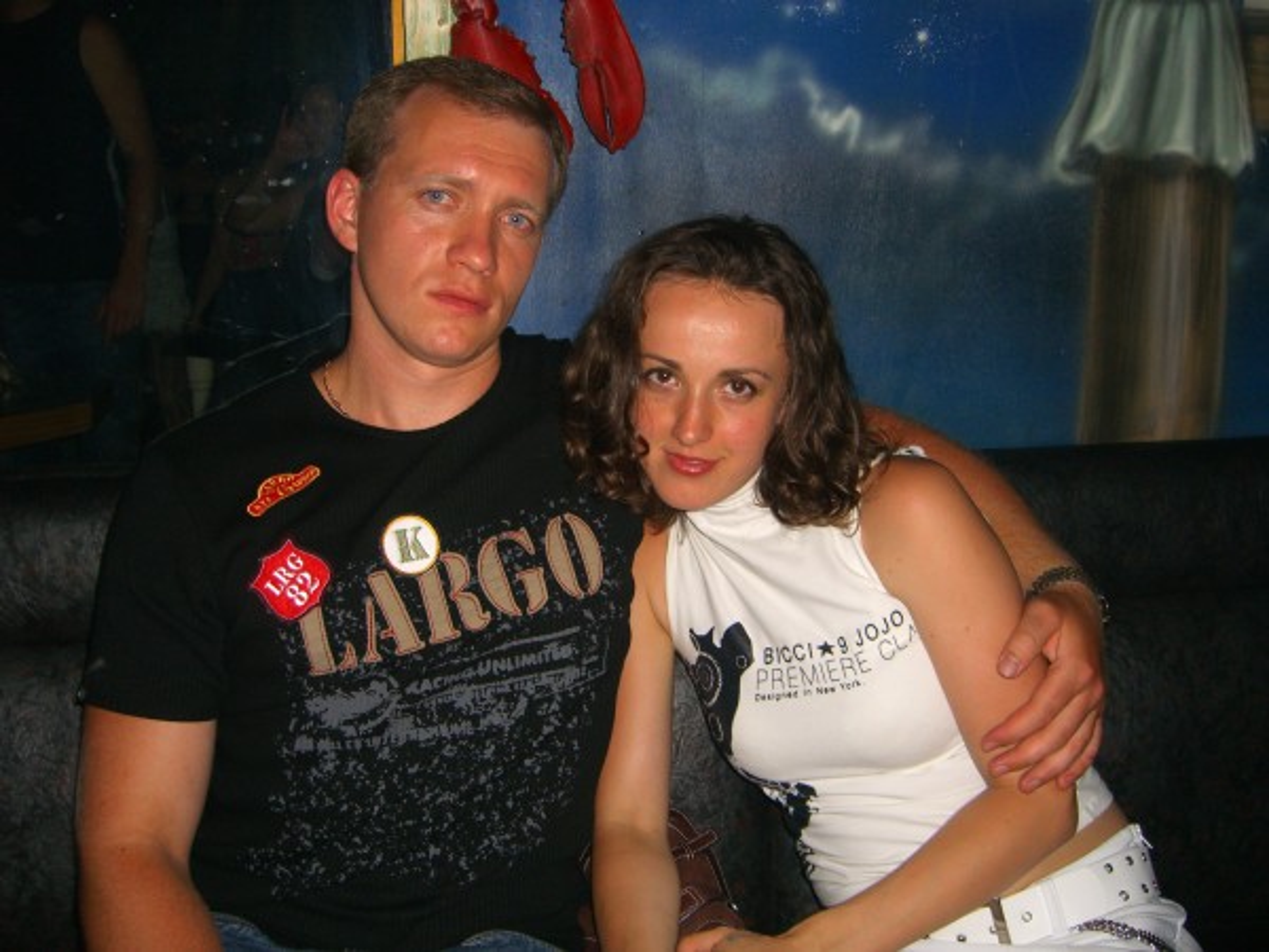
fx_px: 1393
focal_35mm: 38
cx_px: 634
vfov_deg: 37.7
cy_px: 476
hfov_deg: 49.0
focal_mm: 7.9
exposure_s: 1/60
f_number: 2.8
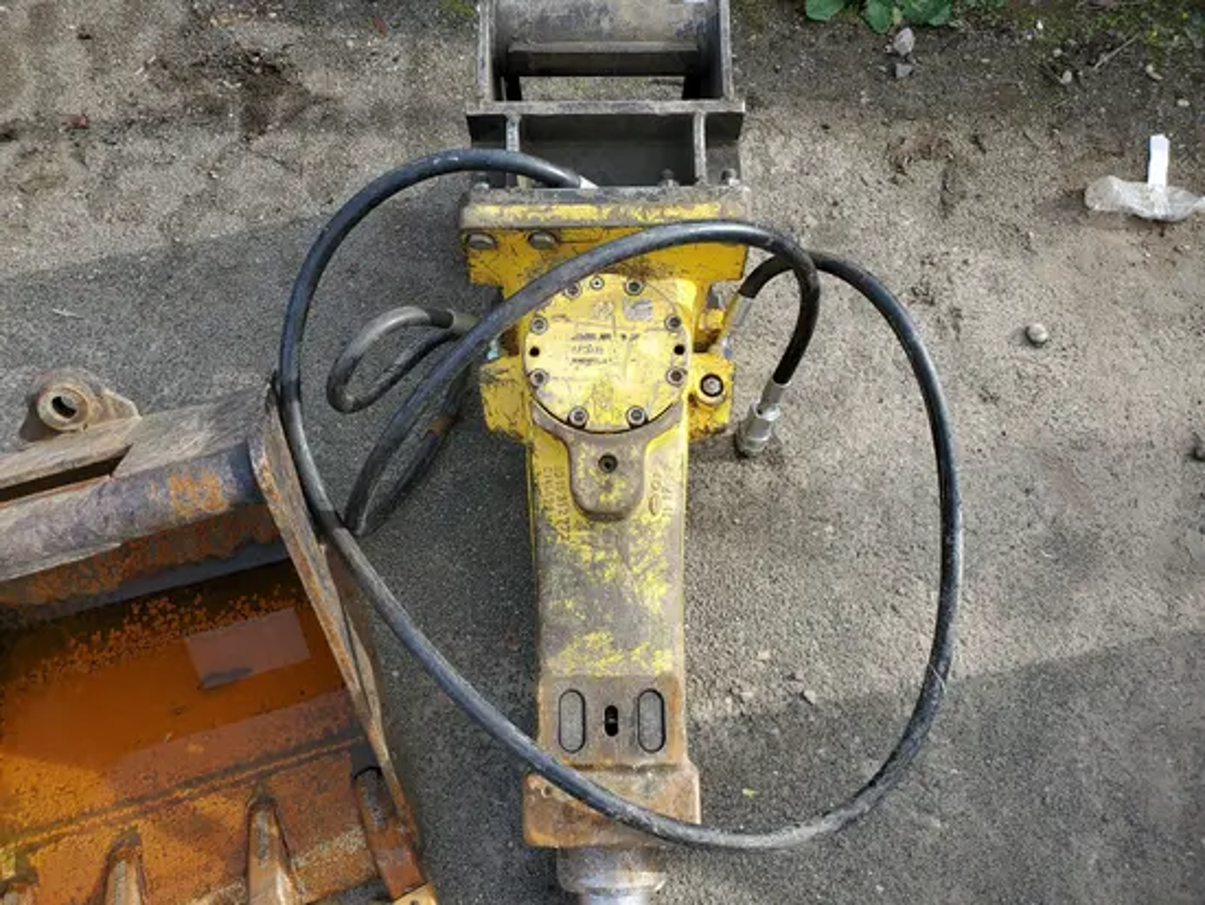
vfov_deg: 53.1
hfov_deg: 67.3
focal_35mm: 26
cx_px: 602
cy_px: 452
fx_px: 905
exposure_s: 1/455
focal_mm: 4.3
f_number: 2.4
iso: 50
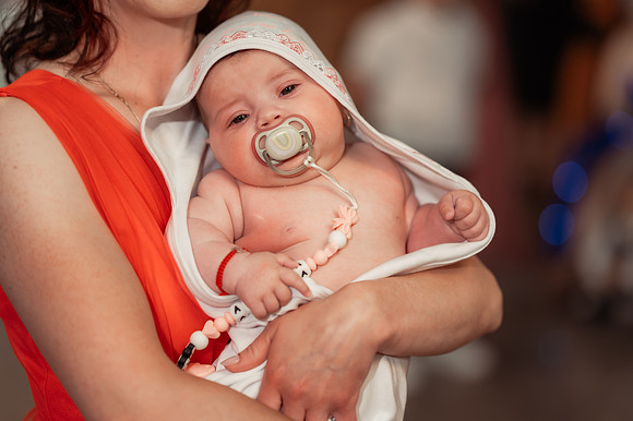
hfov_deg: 22.1
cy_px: 210
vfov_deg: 14.8
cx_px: 343
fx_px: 1617
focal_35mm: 92
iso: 1600
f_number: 2
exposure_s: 1/250
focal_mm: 85
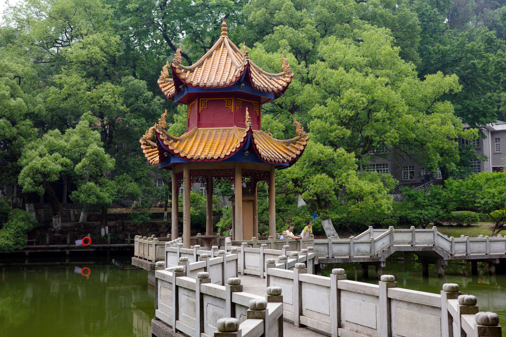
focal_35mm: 43
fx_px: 604
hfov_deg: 45.4
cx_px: 262
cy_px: 158
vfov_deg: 31.2
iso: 200
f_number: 4.5
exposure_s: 1/320
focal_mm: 26
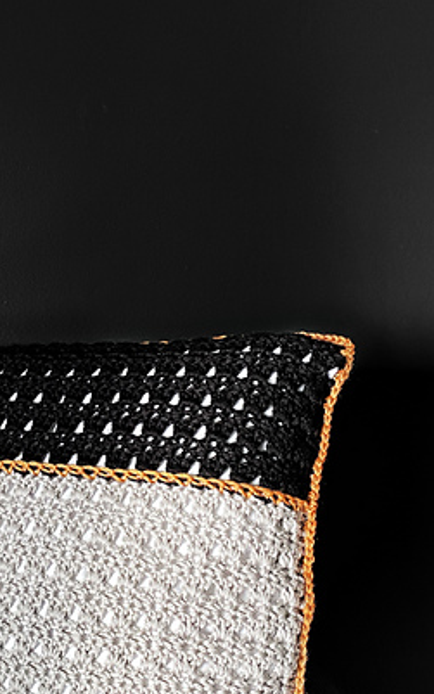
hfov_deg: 28.4
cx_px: 64
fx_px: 832
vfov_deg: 45.1
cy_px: 410
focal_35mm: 44
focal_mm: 4.25
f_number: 1.8
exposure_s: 1/60
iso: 160
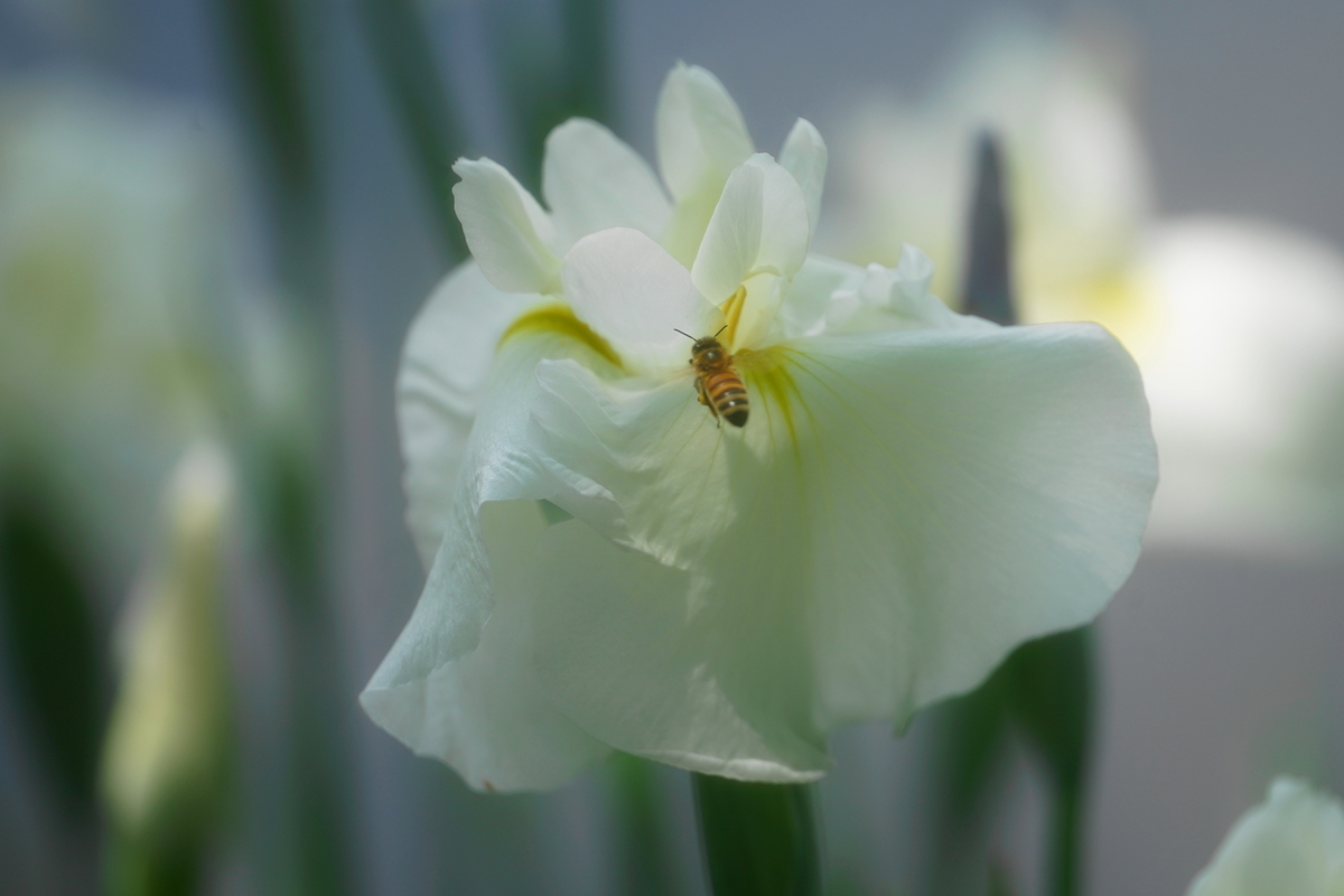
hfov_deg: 6.9
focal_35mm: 300
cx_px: 672
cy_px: 448
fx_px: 11199
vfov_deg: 4.6
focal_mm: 300
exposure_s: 1/320
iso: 160
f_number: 5.6
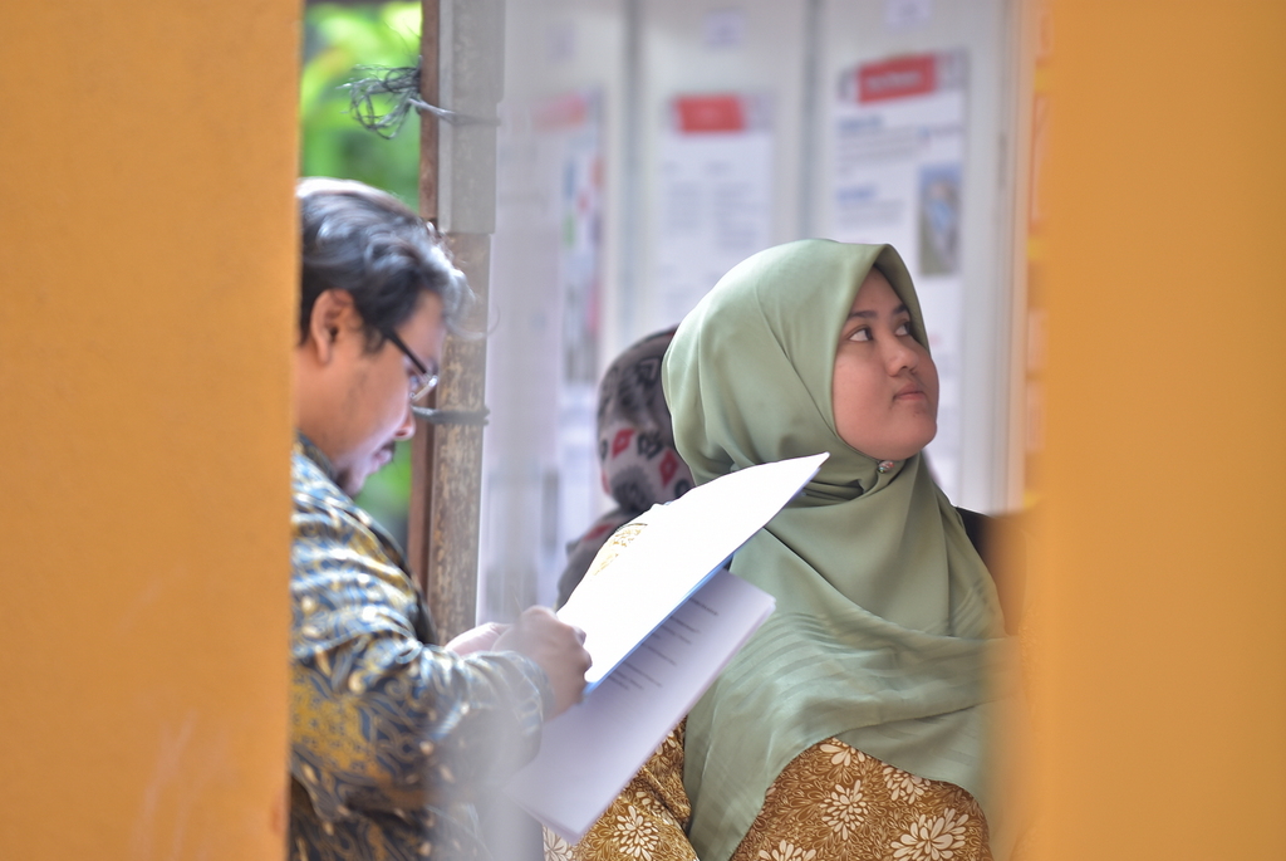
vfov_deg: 4.6
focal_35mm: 300
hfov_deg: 6.9
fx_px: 10727
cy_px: 430
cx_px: 643
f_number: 2.8
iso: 160
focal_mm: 200
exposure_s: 1/160
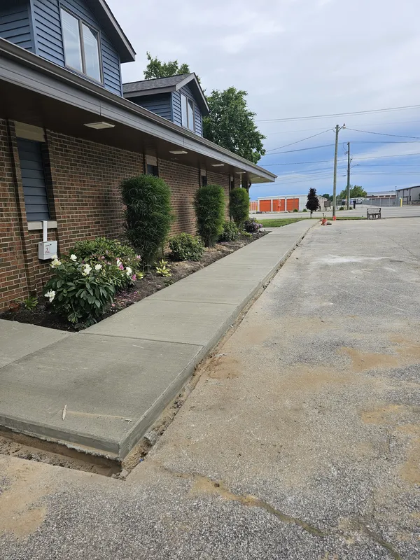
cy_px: 280
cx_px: 210
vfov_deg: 73.9
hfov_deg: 58.9
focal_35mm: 23
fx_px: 372
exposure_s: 1/848
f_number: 1.7
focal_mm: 6.3
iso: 10
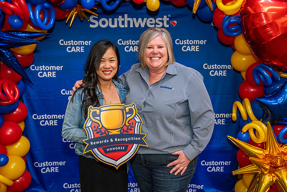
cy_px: 96
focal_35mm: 38
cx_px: 144
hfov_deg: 50.7
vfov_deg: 35.1
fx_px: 303
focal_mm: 38
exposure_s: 1/160
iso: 1250
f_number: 4
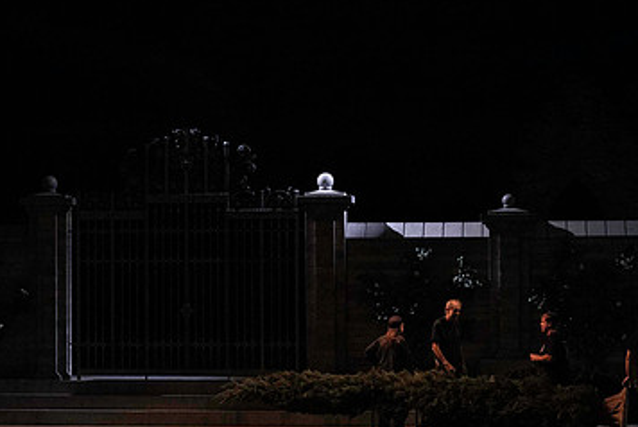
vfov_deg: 12.0
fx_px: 2022
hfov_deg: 17.9
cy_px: 148
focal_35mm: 114
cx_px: 355
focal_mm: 70
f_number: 6.3
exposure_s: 1/320
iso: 16000
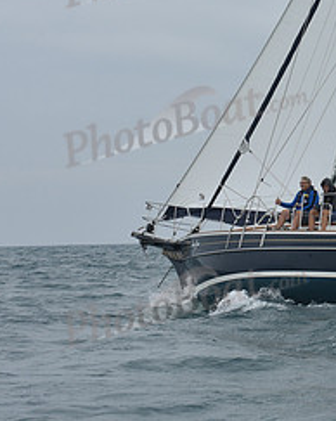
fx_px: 1954
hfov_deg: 9.7
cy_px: 188
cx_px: 398
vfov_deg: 12.3
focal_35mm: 157
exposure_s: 1/800
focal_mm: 70
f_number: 9
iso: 250
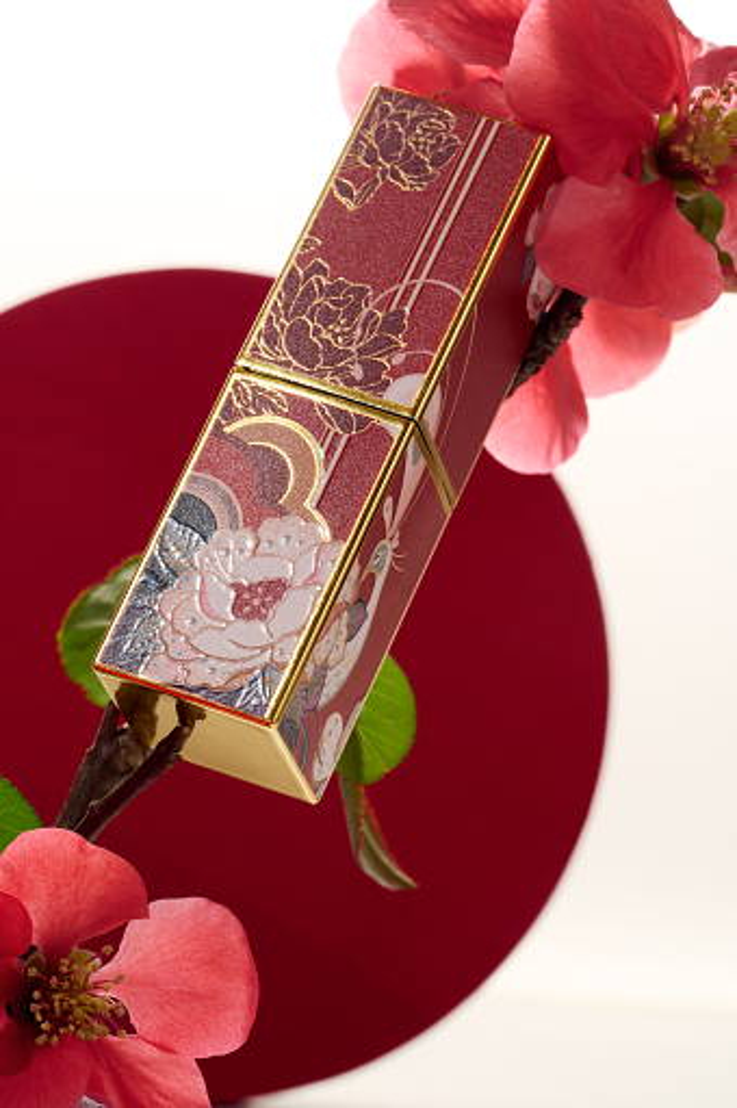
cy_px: 554
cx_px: 368
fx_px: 3229
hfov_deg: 13.0
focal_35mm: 105
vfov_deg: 19.5
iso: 125
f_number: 25
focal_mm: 105
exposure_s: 1/125
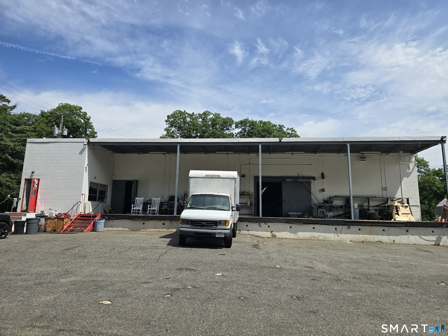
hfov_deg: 73.9
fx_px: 298
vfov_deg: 58.9
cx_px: 224
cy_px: 168
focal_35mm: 23
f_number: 1.7
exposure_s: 1/952
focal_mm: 6.3
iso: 12
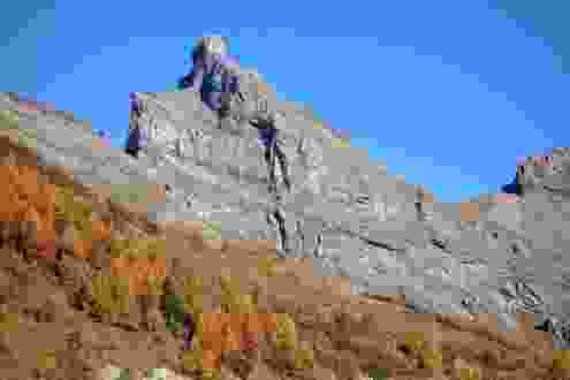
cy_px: 190
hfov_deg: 20.4
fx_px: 1583
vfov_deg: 13.7
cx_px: 285
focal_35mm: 100
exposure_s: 1/640
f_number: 5.6
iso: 125
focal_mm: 37.1
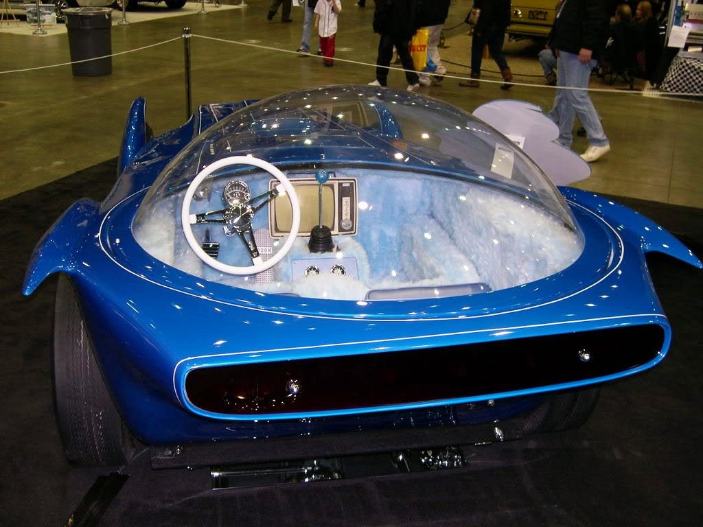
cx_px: 352
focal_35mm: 38
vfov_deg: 37.7
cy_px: 264
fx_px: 772
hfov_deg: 49.0
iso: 118
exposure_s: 1/60
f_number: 2.8
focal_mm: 8
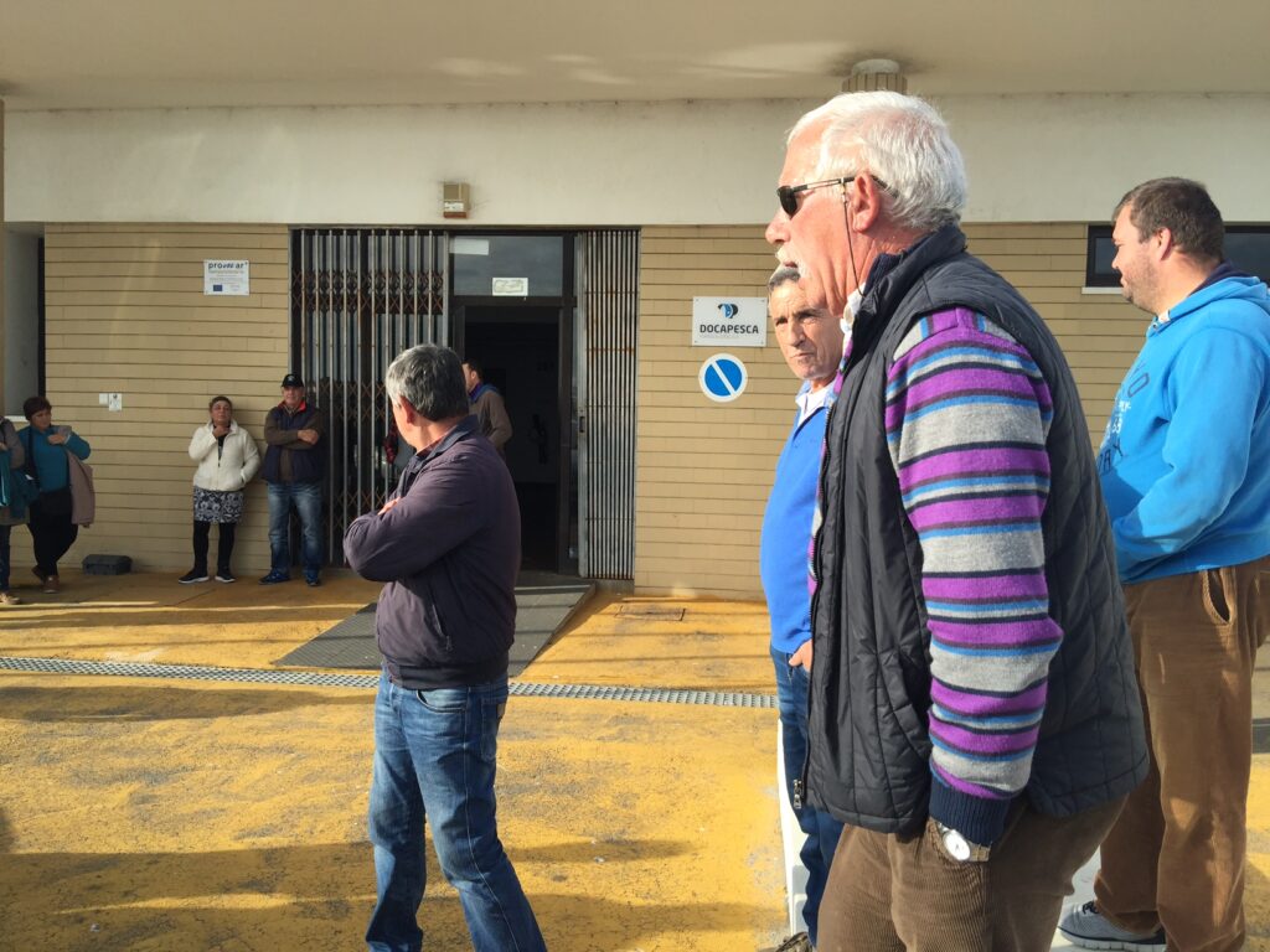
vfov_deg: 48.2
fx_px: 1064
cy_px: 476
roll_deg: -0.9
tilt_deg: -2.0
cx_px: 635
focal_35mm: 29
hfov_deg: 61.7
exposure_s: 1/719
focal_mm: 4.15
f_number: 2.2
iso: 32
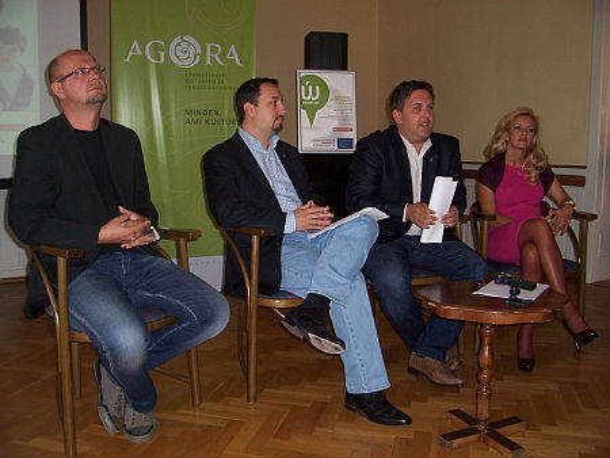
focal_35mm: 34
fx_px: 599
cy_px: 229
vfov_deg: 41.8
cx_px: 305
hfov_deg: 53.9
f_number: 2.7
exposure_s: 1/60
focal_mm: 5.6
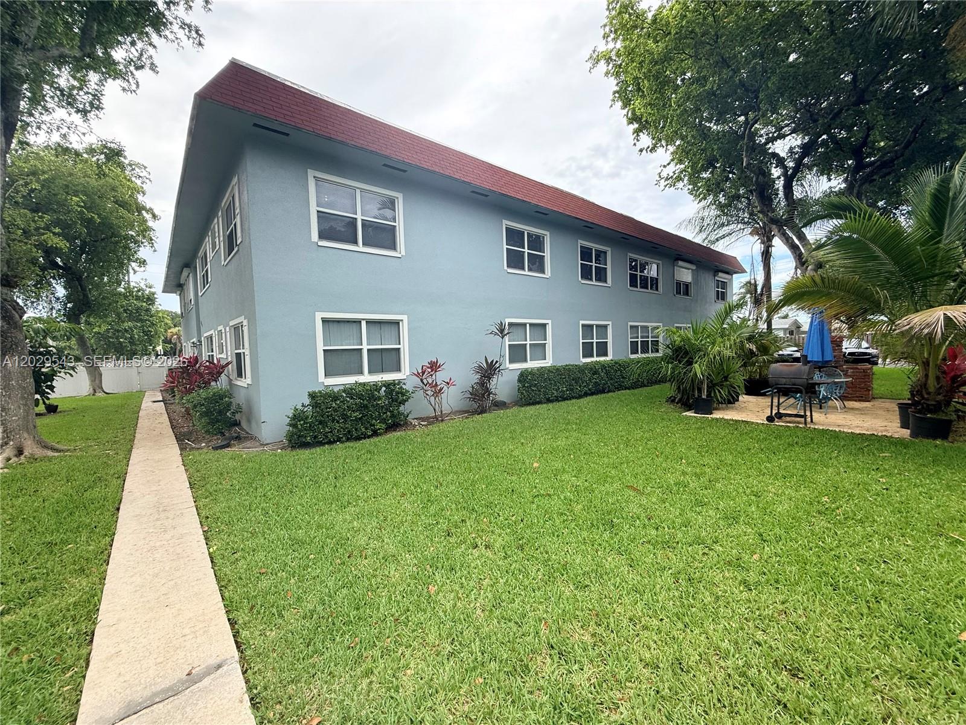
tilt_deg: -2.0
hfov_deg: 102.1
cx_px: 483
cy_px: 362
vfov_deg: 85.7
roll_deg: +1.3
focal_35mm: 14
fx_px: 391
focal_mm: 2.22
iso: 64
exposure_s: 1/475
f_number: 2.2
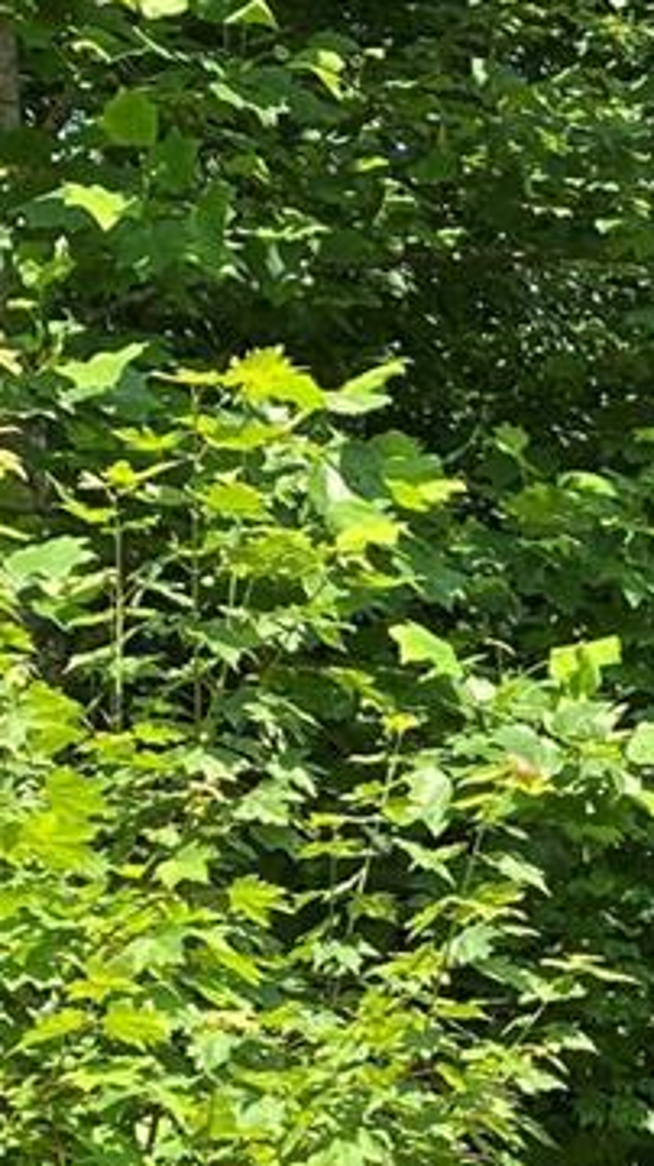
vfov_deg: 17.3
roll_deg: +2.8
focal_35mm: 121
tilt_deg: +0.0
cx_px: 1191
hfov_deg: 9.5
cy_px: 1215
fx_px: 3737
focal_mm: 4.25
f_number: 1.8
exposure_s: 1/871
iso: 32
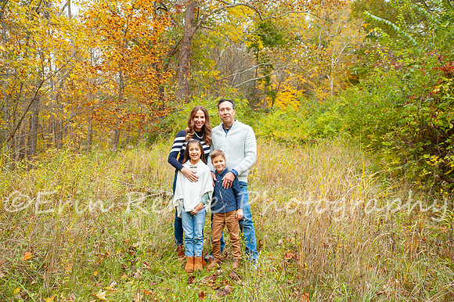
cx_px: 227
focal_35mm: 34
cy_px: 151
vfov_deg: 38.8
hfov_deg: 55.8
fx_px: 429
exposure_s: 1/160
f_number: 4.5
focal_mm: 34
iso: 400
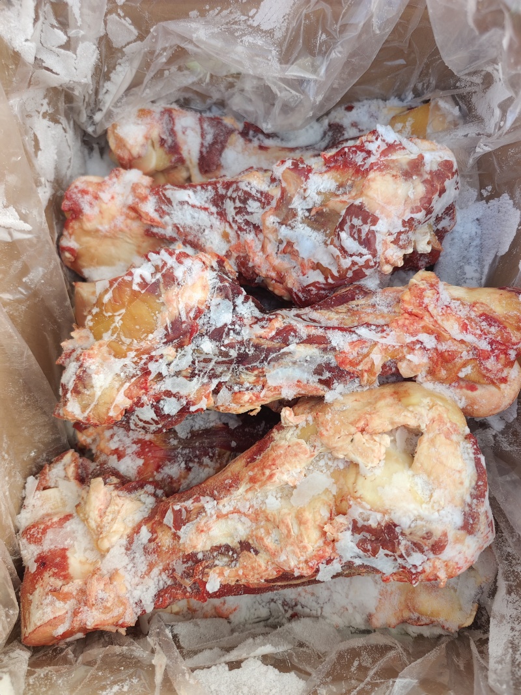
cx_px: 260
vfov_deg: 73.9
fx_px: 462
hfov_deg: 58.9
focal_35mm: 23
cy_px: 348
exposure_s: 1/116
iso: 50
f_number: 1.57
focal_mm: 6.51
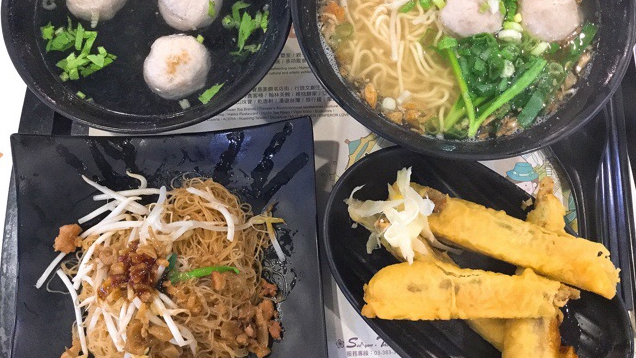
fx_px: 573
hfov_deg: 58.0
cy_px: 153
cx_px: 317
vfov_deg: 34.6
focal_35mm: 34
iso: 250
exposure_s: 1/15
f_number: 2.4
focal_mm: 3.3
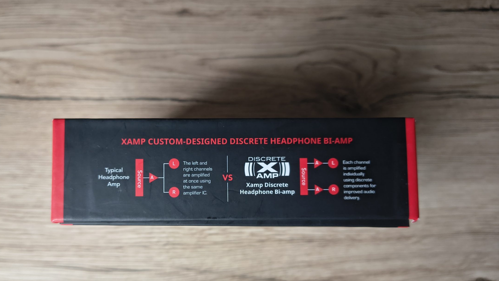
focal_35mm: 31
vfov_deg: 37.7
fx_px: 410
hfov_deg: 62.2
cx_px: 208
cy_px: 164
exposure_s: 1/100
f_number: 1.8
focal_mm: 5.56
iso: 646
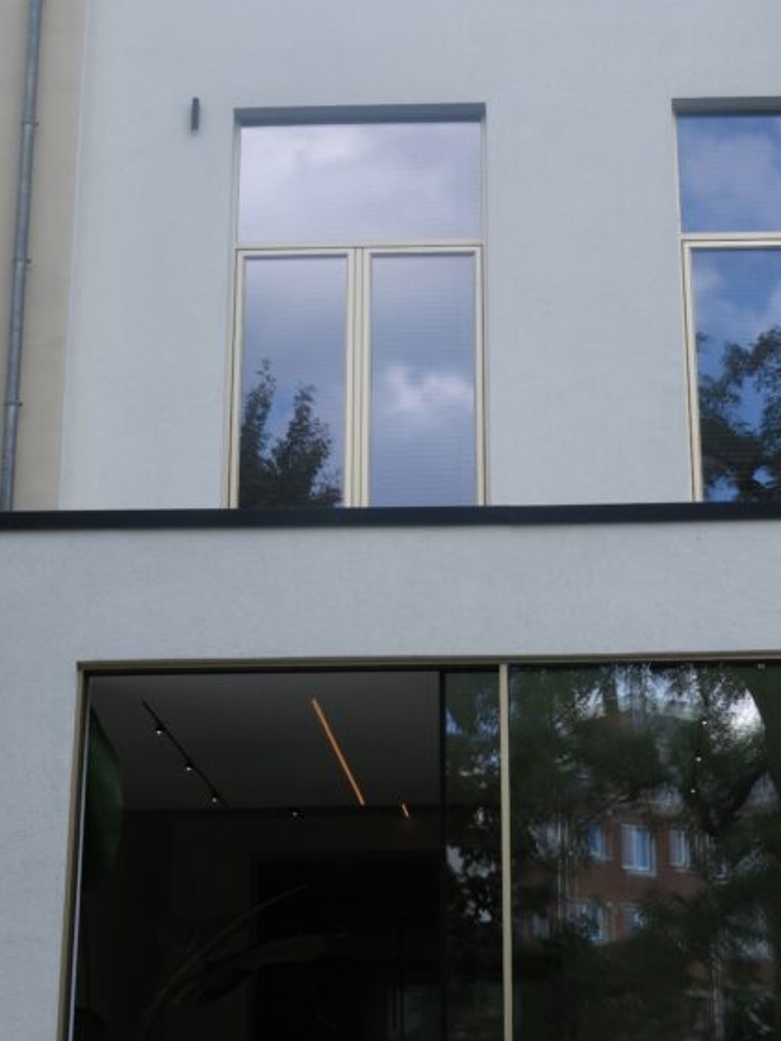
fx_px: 2165
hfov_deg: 20.4
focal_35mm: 72
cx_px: 509
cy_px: 377
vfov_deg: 26.9
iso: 320
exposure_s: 1/250
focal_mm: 27
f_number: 11
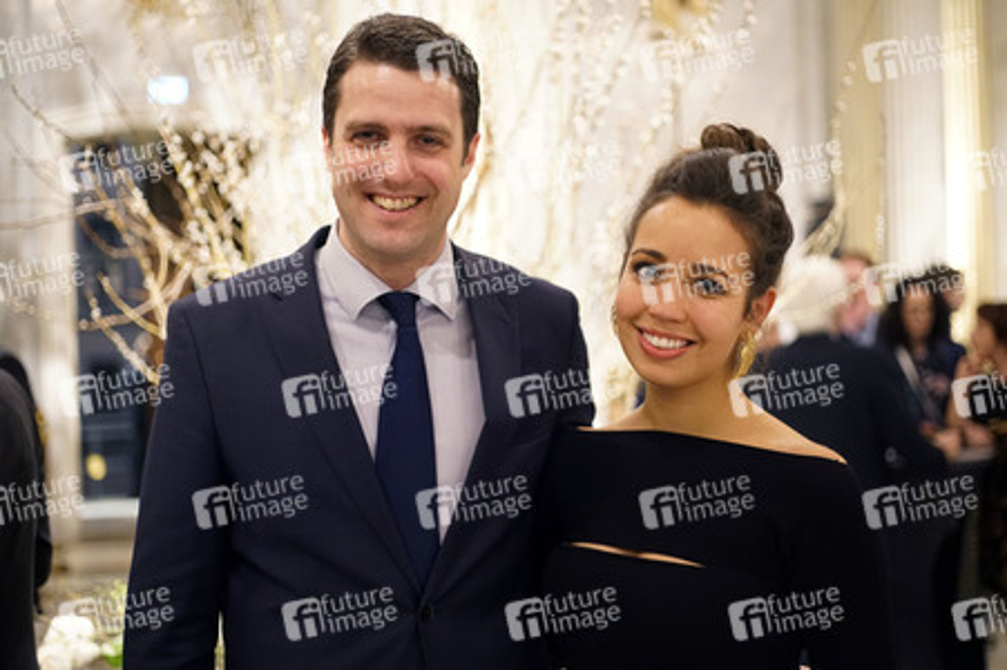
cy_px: 335
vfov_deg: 27.0
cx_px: 504
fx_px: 1398
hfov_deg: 39.6
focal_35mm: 50
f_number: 2.2
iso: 3200
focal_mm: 50
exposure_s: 1/60
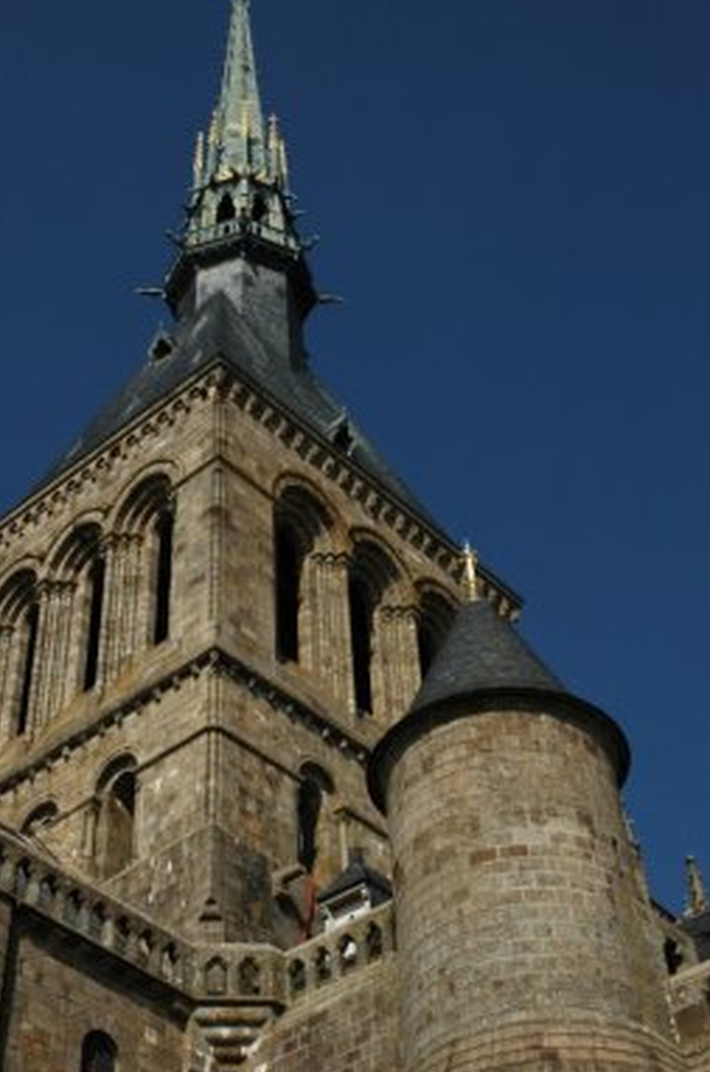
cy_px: 497
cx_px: 295
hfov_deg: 24.6
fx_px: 1623
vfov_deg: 36.5
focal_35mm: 55
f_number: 11
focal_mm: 29
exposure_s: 1/500
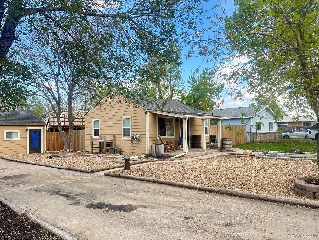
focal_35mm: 24
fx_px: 221
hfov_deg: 71.6
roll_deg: +1.2
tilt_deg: +3.4
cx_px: 160
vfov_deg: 56.8
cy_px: 120
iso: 80
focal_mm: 6.86
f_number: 1.78
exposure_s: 1/646
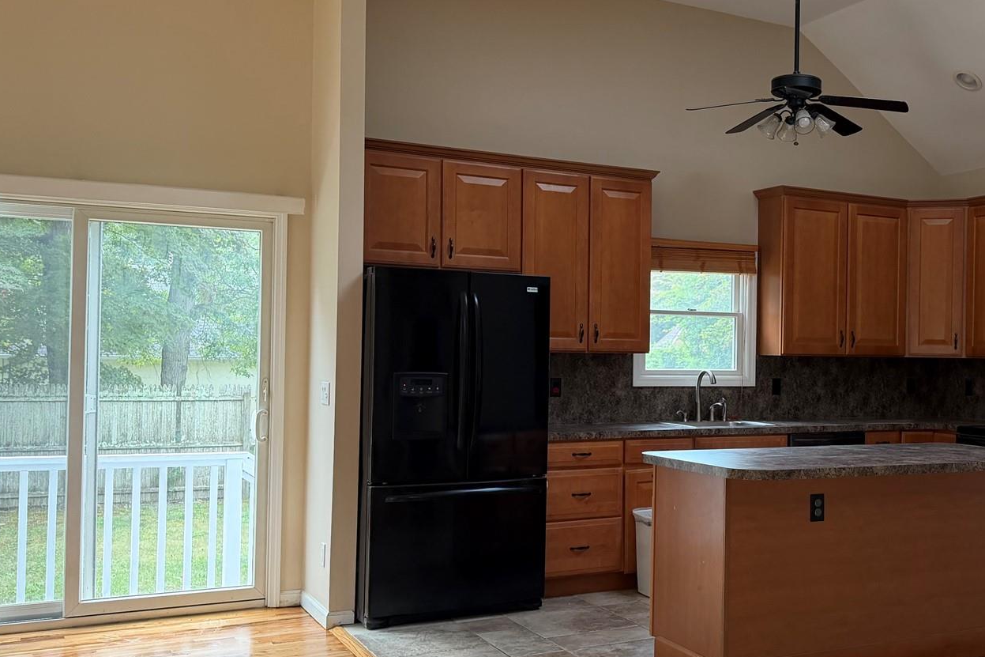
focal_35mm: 41
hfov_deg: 45.8
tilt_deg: +0.7
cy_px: 340
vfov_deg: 32.6
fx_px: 1122
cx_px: 735
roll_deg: -0.5
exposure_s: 1/66
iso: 200
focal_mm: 6.76
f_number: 1.78
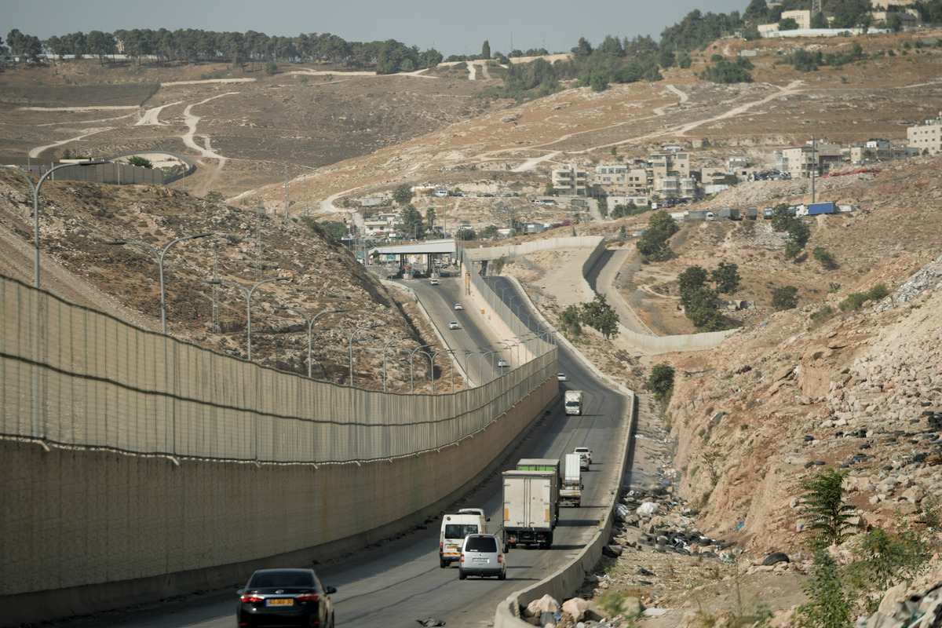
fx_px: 5233
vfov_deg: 6.9
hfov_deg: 10.3
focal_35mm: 200
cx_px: 471
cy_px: 314
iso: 200
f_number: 2.8
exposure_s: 1/4000
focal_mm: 200
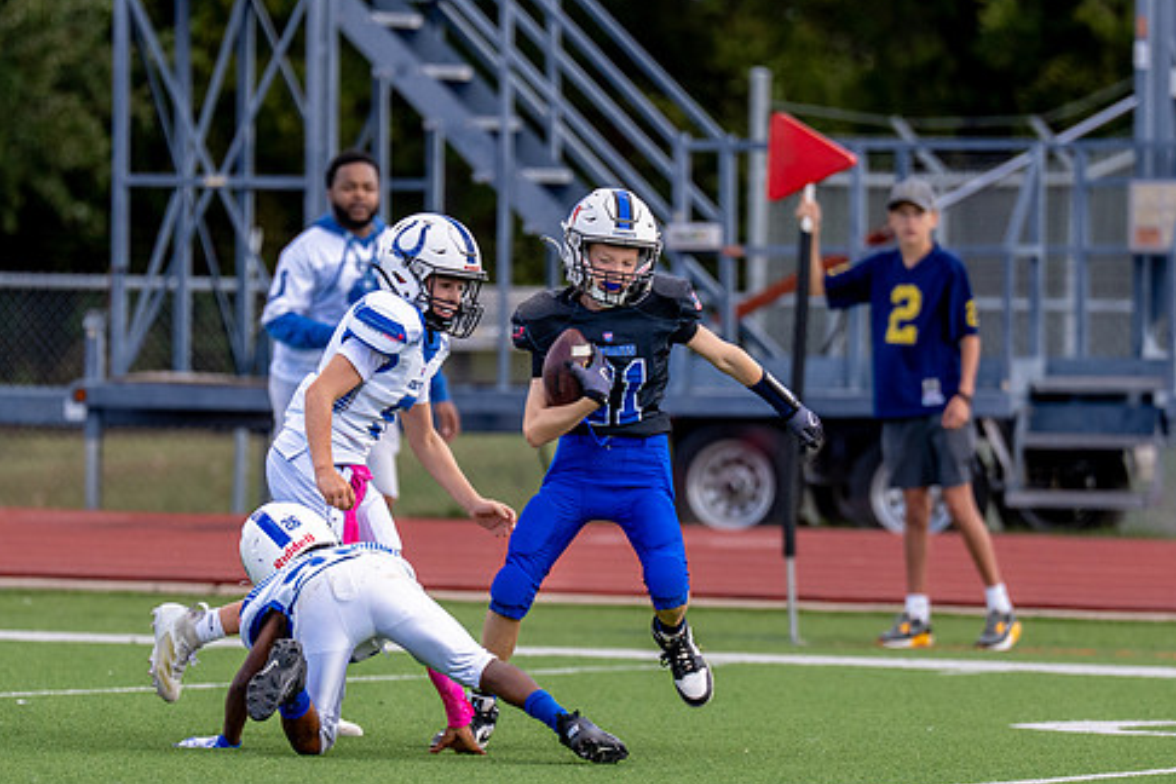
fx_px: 15385
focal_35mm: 471
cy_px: 510
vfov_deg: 2.9
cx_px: 641
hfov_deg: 4.4
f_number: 2.8
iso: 320
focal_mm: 200
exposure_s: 1/2500
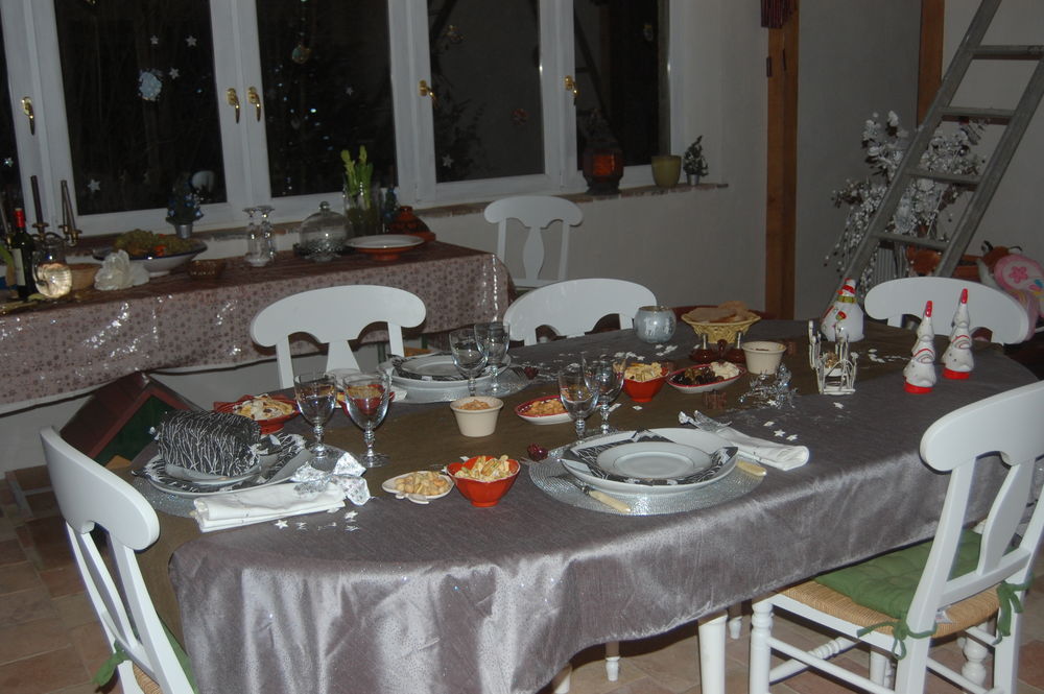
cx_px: 522
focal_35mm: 39
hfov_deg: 49.6
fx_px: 1130
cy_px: 347
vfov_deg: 34.2
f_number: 4
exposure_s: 1/60
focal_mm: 26
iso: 400
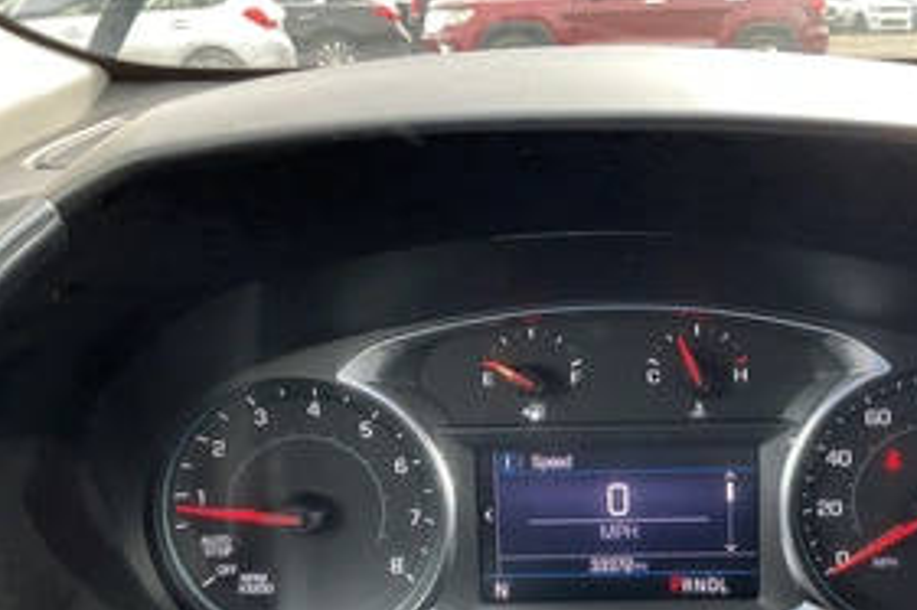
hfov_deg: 44.5
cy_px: 375
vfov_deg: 31.0
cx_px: 646
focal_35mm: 43
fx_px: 1095
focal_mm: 3
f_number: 1.8
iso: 32
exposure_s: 1/122
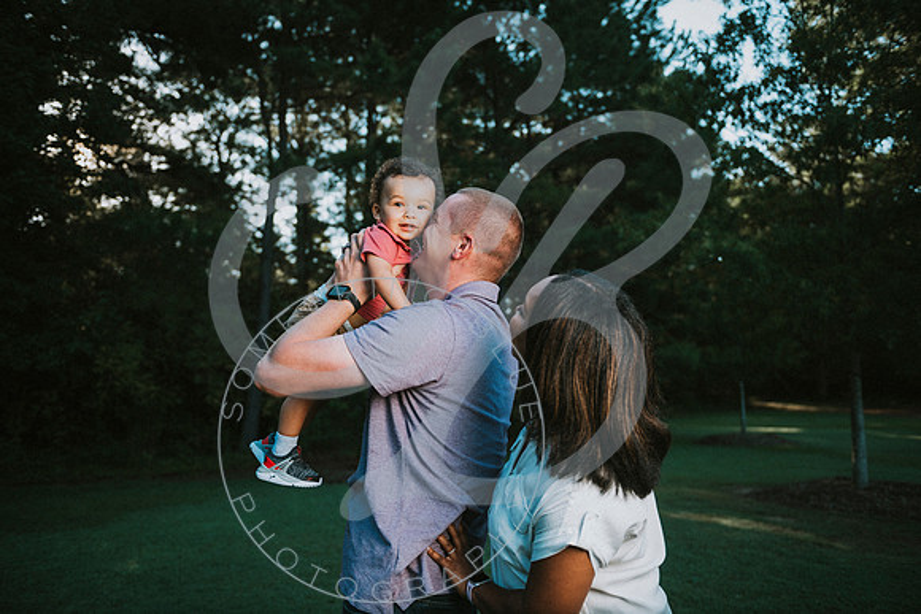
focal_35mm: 32
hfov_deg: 58.7
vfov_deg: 41.1
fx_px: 819
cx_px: 460
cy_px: 307
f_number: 2.8
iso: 100
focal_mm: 32
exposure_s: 1/250
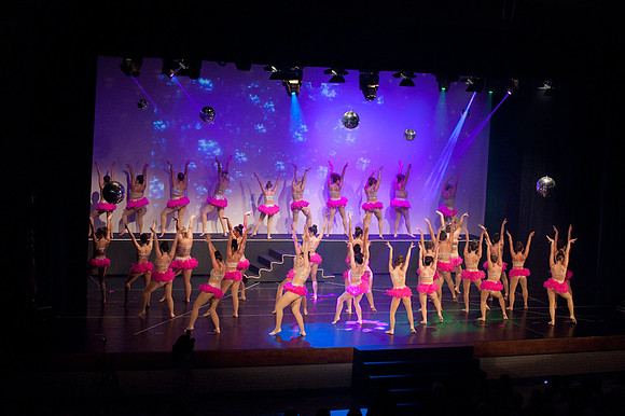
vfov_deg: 19.4
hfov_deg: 28.9
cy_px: 208
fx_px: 1215
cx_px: 312
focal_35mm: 70
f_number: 4
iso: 3200
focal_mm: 70
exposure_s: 1/200
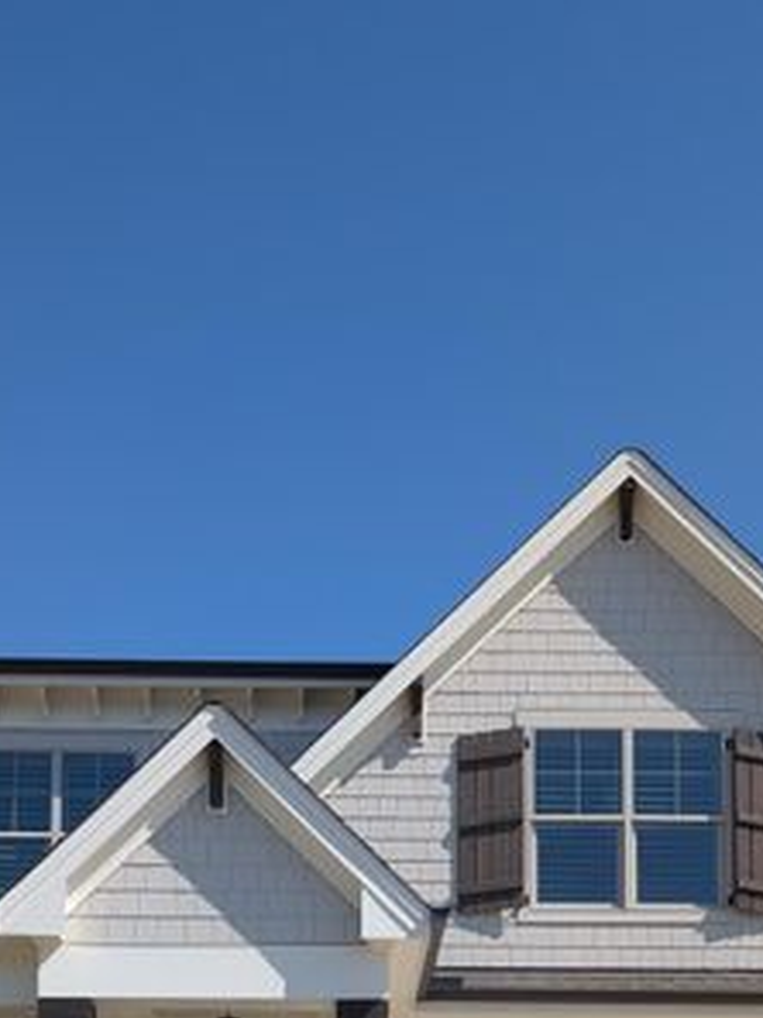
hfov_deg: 27.0
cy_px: 1116
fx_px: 1587
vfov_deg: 31.6
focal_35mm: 54
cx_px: 323
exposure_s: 1/1335
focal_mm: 6.9
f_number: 1.68
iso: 20
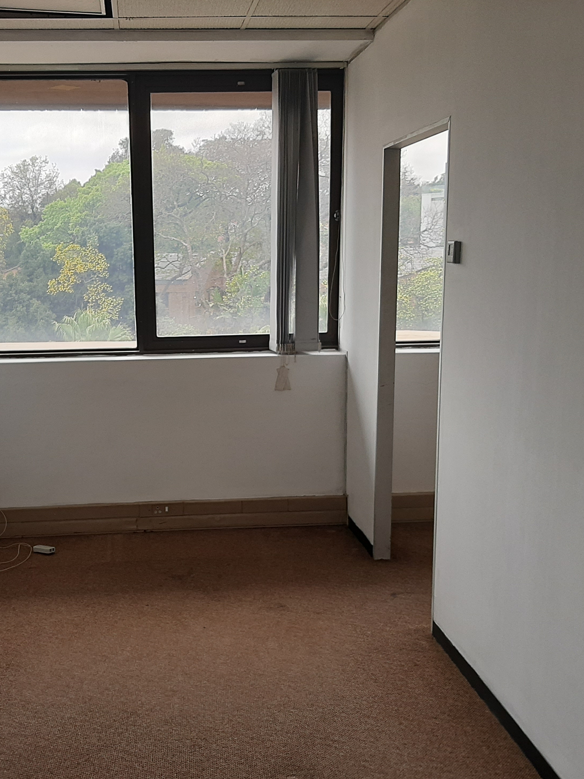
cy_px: 398
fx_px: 832
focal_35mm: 37
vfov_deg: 50.1
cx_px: 185
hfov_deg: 38.1
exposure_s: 1/410
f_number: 1.7
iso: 40
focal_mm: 3.93
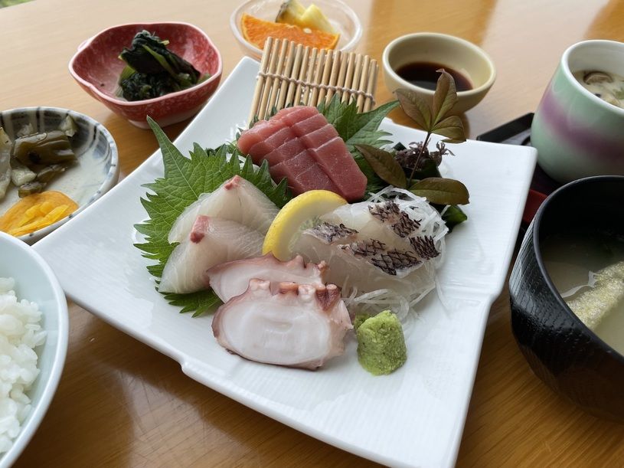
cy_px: 234
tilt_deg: -50.9
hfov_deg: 67.3
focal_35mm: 26
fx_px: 469
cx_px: 312
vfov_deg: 53.1
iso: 32
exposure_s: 1/1276
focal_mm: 4.2
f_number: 1.6
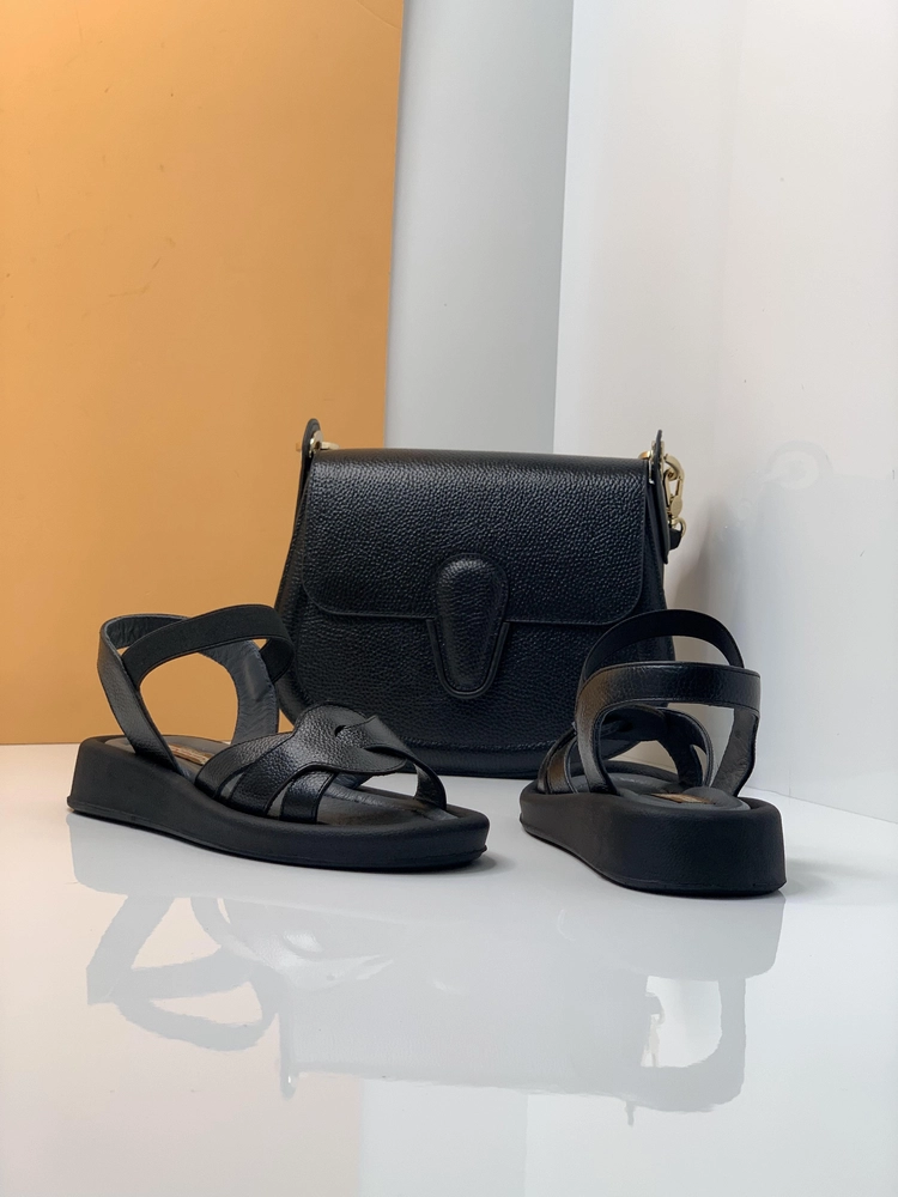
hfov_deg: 28.0
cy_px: 598
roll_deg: -1.7
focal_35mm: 52
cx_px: 449
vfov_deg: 36.8
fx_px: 1799
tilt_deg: -1.1
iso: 40
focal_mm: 6
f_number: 2.4
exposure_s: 1/100
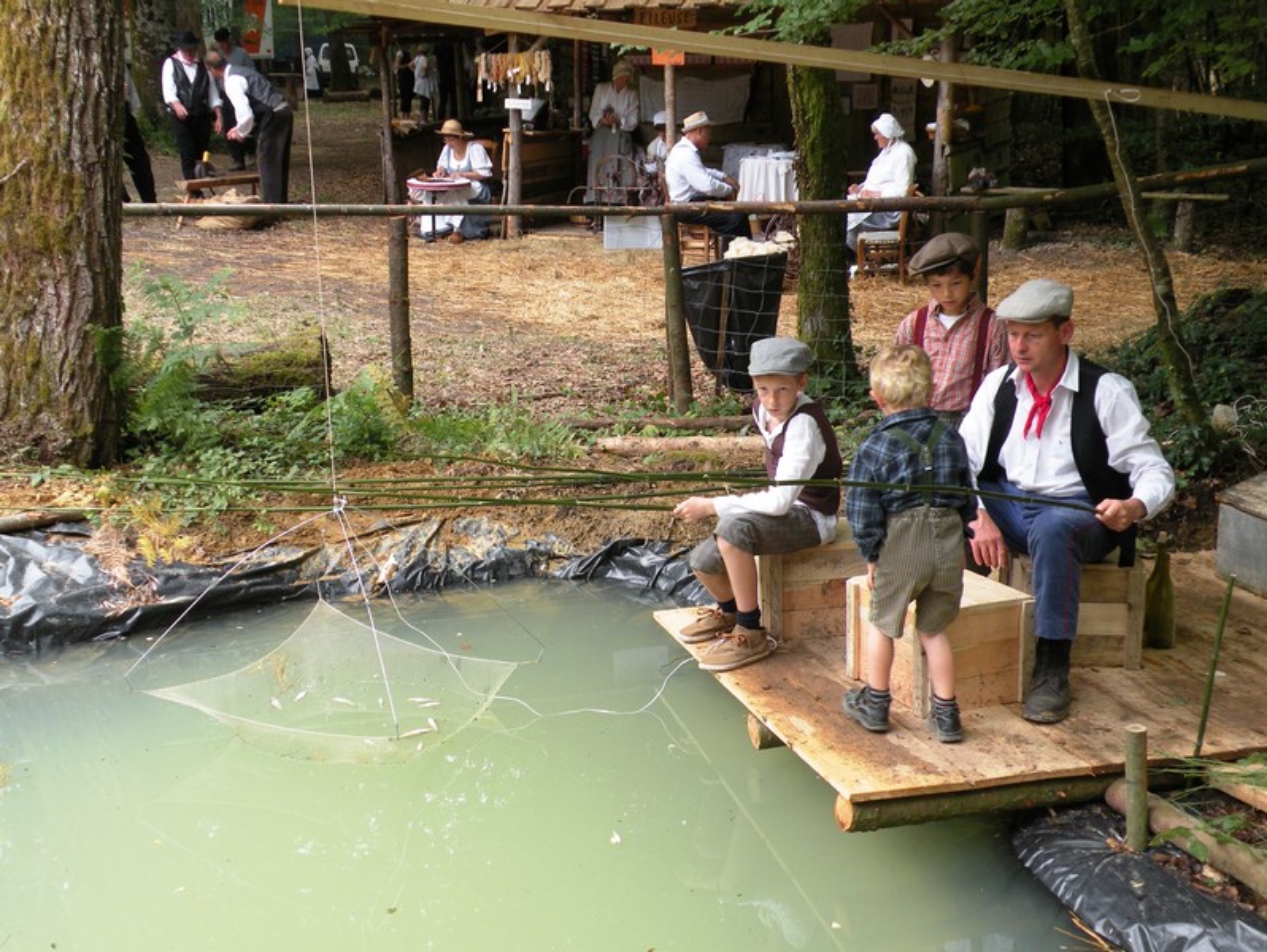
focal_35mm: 42
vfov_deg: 34.4
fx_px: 1539
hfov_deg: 44.8
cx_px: 634
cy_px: 476
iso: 103
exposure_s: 1/59.8
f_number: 3.2
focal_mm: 7.4
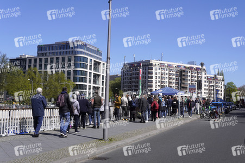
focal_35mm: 45
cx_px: 122
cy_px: 82
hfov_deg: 43.6
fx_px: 306
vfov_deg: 29.8
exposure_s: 1/800
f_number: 7.1
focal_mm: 30
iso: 160
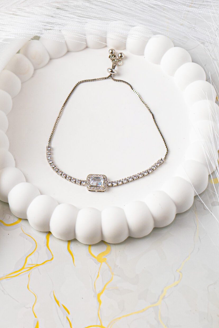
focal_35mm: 124
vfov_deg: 16.3
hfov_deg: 11.0
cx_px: 48
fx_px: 1131
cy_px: 40
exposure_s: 1/160
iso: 400
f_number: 7.1
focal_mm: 60
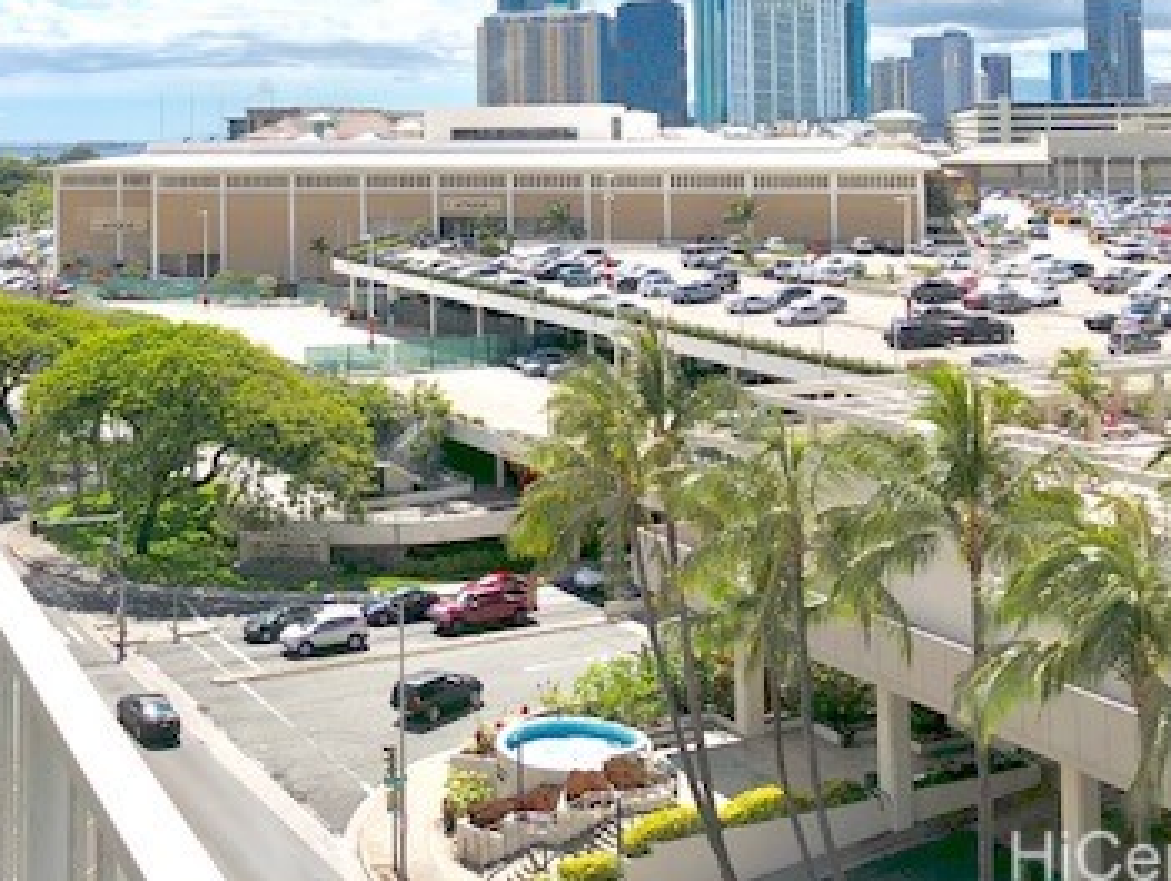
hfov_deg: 37.0
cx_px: 367
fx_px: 1727
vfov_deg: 27.5
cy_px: 83
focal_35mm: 51
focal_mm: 4
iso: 20
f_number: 1.8
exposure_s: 1/3745
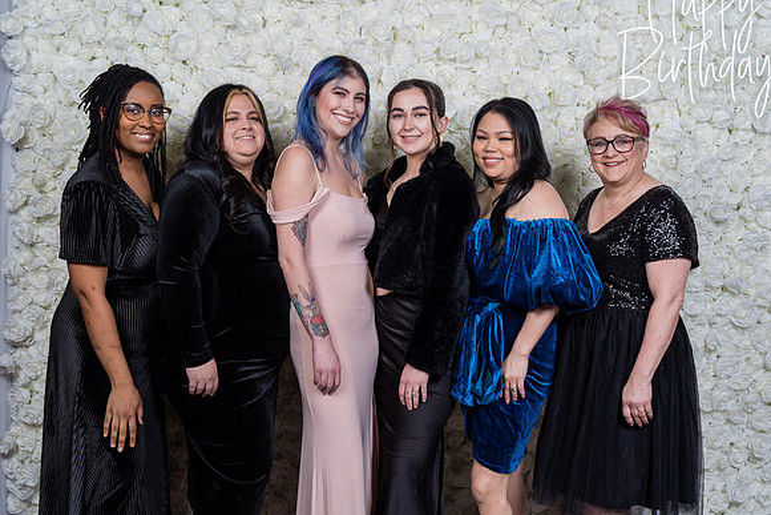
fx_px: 814
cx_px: 386
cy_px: 258
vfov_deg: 35.1
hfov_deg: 50.7
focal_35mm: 38
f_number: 5.6
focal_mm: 38
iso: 500
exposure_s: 1/200
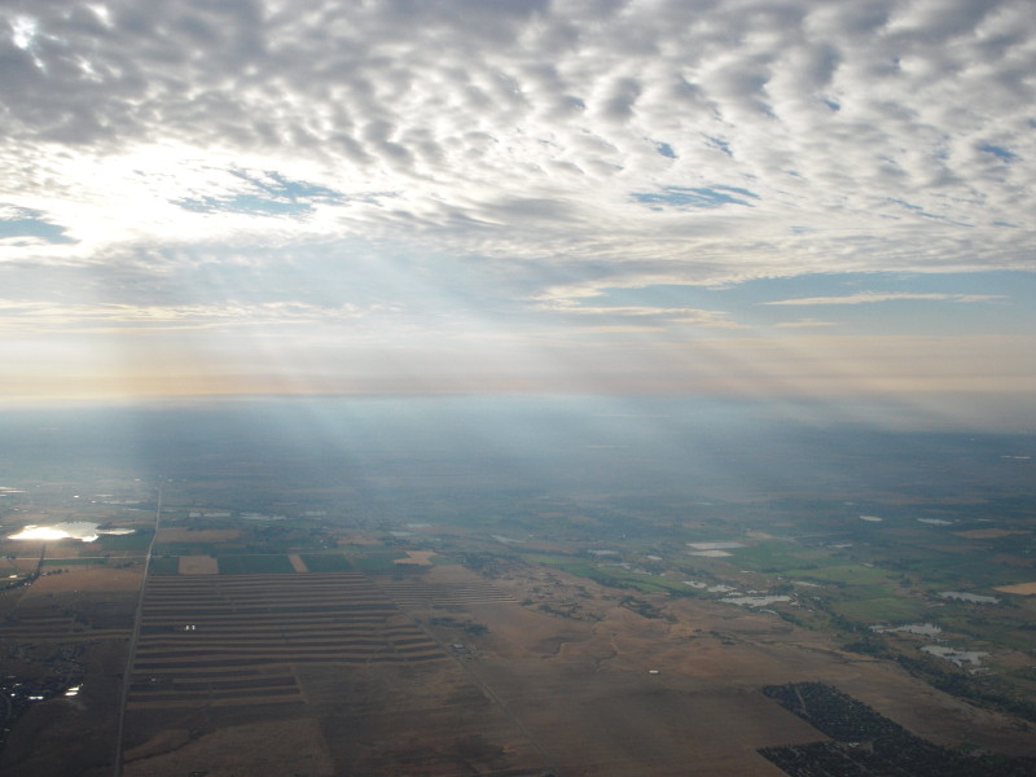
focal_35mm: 38
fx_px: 1137
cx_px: 518
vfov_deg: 37.7
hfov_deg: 49.0
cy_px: 388
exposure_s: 1/500
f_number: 6.6
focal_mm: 6.3
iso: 100
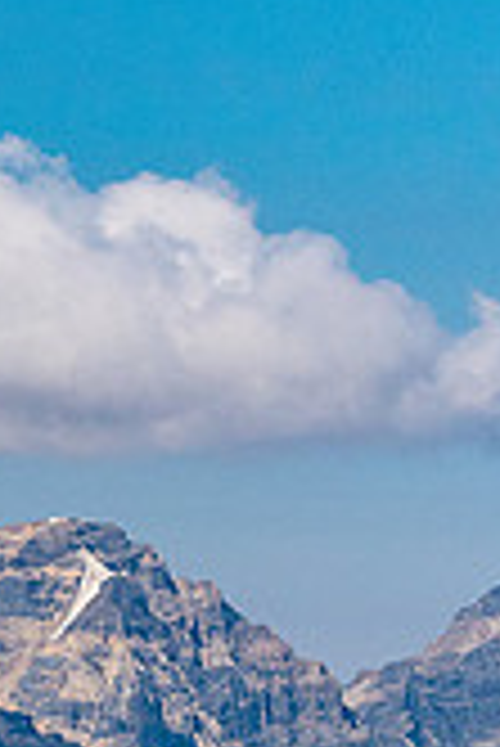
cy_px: 884
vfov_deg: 4.3
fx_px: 9978
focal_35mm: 480
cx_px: 770
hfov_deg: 2.9
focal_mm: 66
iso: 200
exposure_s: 1/500
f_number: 8
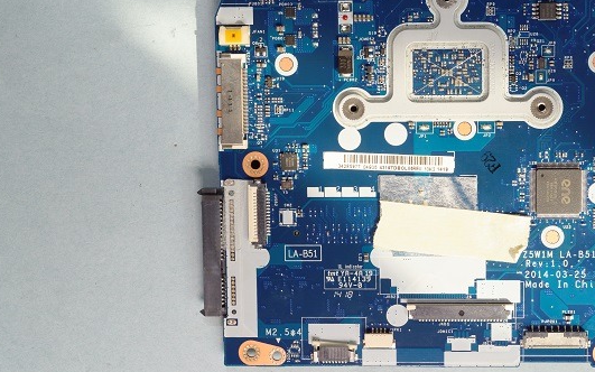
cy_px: 130
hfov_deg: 29.5
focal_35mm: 69
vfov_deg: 18.8
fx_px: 1119
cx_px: 406
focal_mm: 32
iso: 100
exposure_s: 1/13
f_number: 8
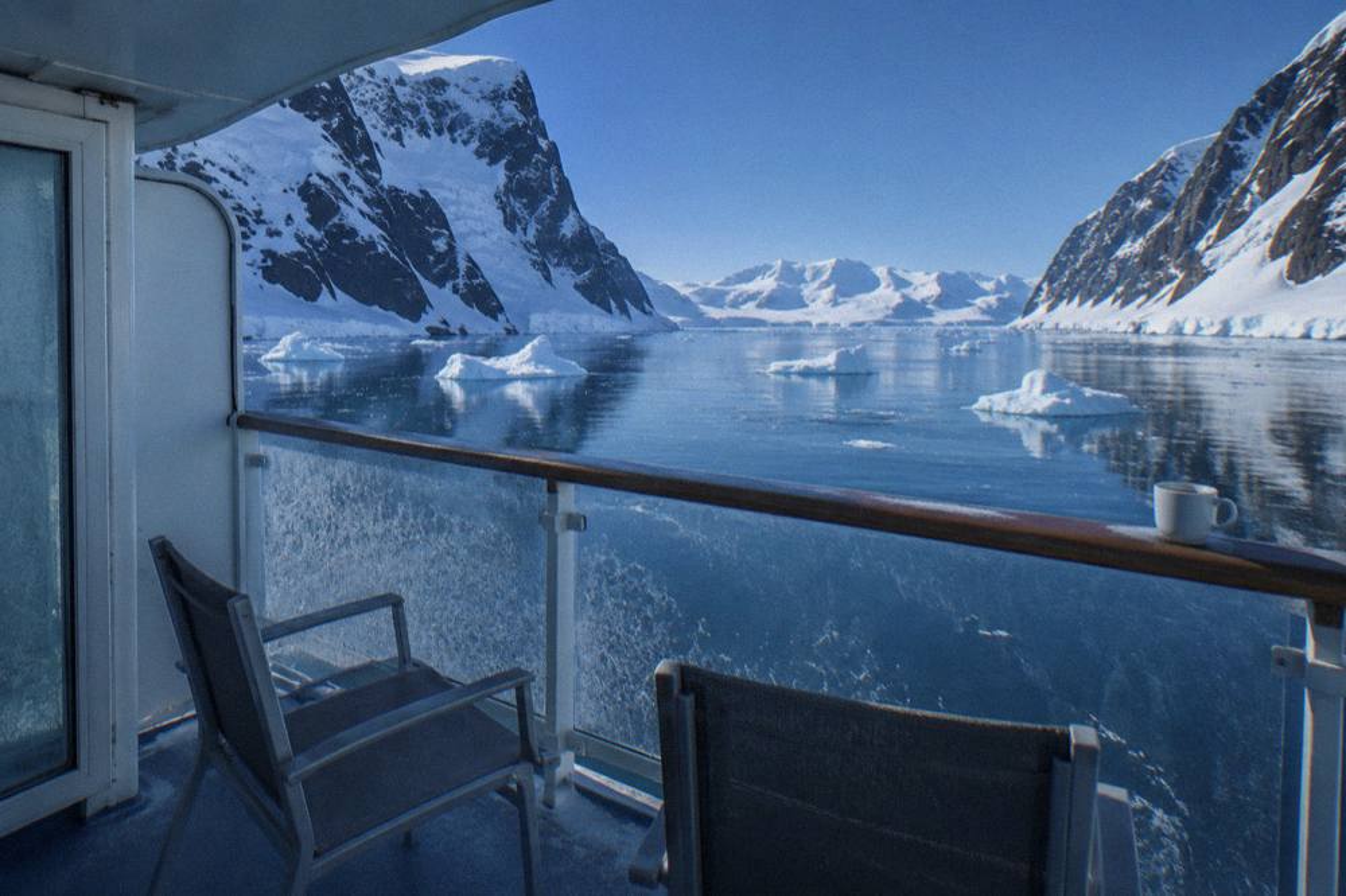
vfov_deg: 35.9
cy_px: 448
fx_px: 1383
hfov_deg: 51.9
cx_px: 673
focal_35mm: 37
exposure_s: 1/250
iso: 320
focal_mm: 37
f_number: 8
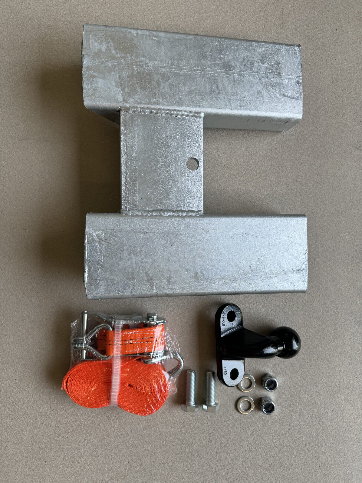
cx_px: 181
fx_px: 335
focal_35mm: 24
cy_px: 242
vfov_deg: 71.6
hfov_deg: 56.8
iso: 50
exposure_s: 1/121
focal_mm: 6.76
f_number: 1.78
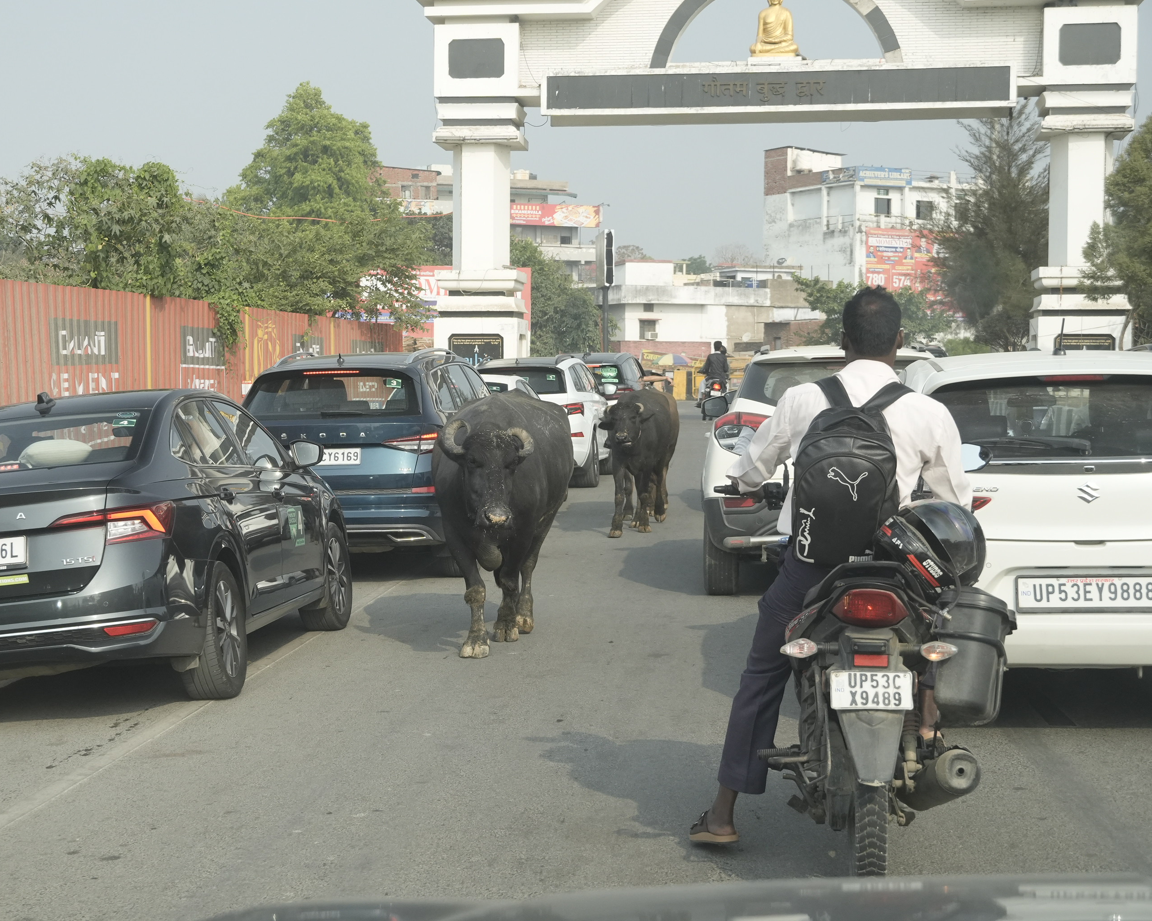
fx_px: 2031
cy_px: 458
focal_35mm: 60
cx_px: 468
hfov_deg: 31.6
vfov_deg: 25.6
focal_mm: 35
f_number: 5.6
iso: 800
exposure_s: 1/500
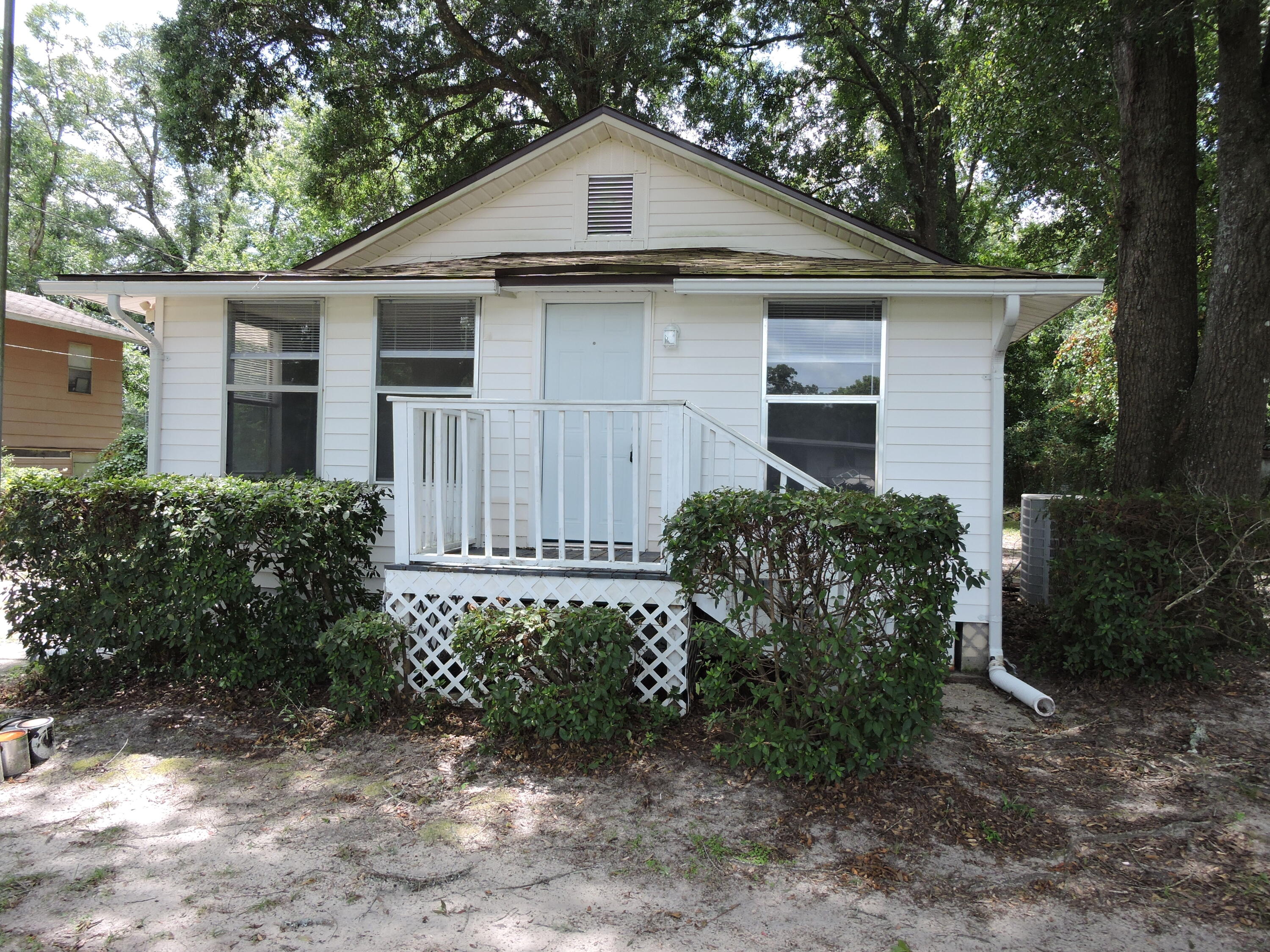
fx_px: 881
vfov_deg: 56.8
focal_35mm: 24
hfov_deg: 71.6
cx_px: 635
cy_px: 476
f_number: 3.3
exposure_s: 1/200
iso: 100
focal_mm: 4.3
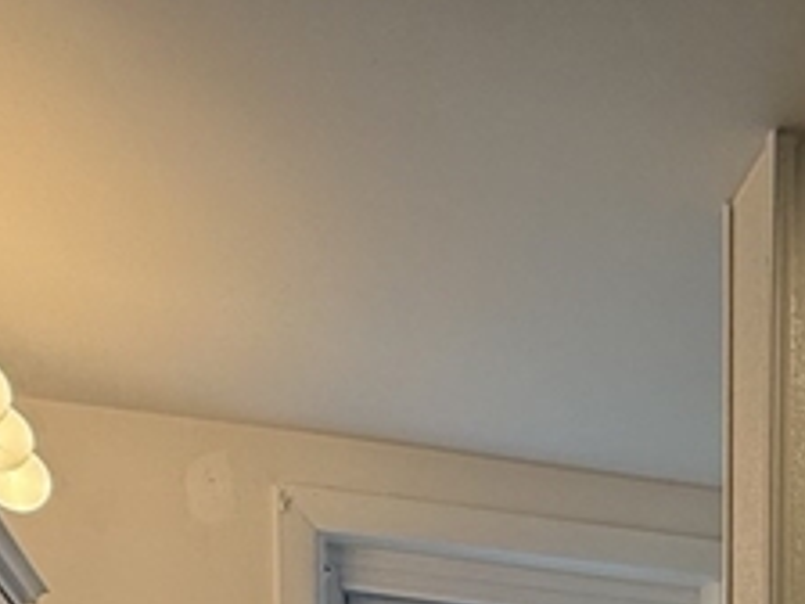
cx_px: 852
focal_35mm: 64
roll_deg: +0.0
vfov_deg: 18.0
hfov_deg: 28.0
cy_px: 1104
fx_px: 1488
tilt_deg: -4.8
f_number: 2.2
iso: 125
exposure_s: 1/120
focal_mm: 2.22
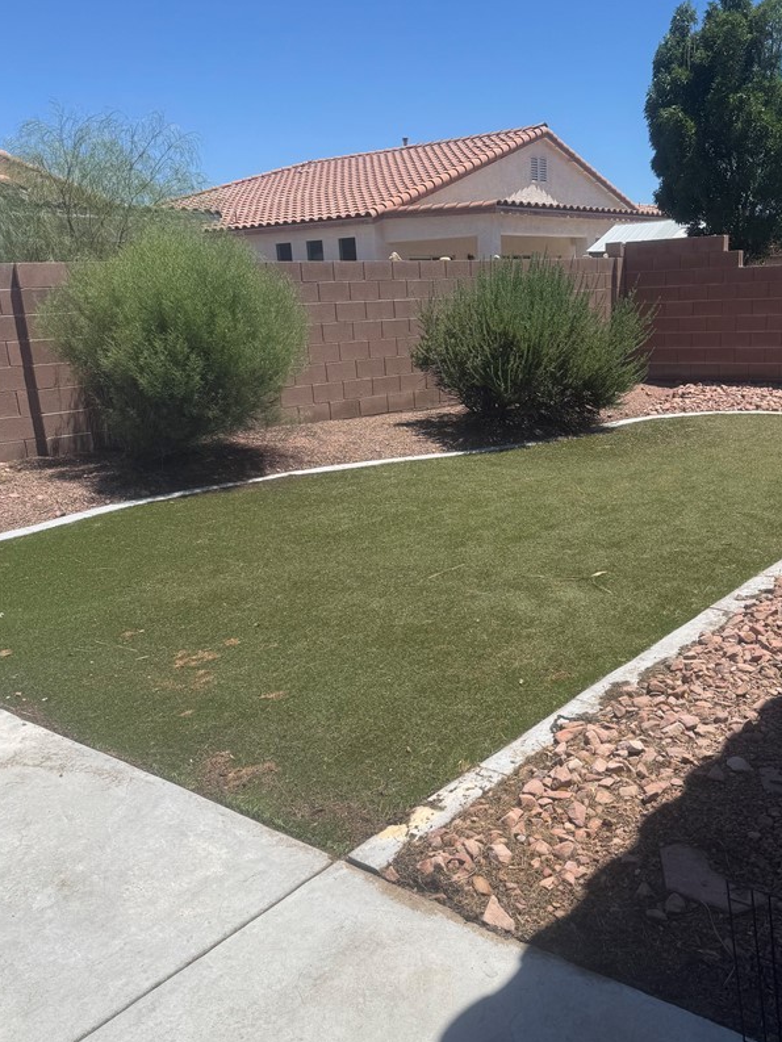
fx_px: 933
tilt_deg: -16.8
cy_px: 565
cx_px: 469
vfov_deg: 58.3
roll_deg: +2.1
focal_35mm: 31
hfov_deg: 45.2
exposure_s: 1/4950
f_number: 1.78
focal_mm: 6.76
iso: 80
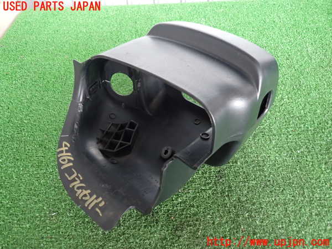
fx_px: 240
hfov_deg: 69.4
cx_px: 166
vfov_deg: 54.9
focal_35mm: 25
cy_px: 124
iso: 500
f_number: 2
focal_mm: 4.5
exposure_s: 1/30
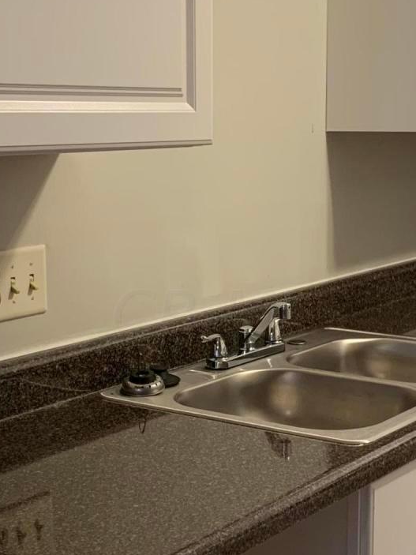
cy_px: 313
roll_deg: +1.1
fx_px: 1186
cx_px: 231
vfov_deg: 26.3
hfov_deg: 19.9
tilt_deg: -8.9
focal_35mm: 74
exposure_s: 1/60
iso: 200
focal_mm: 4.25
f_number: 1.8
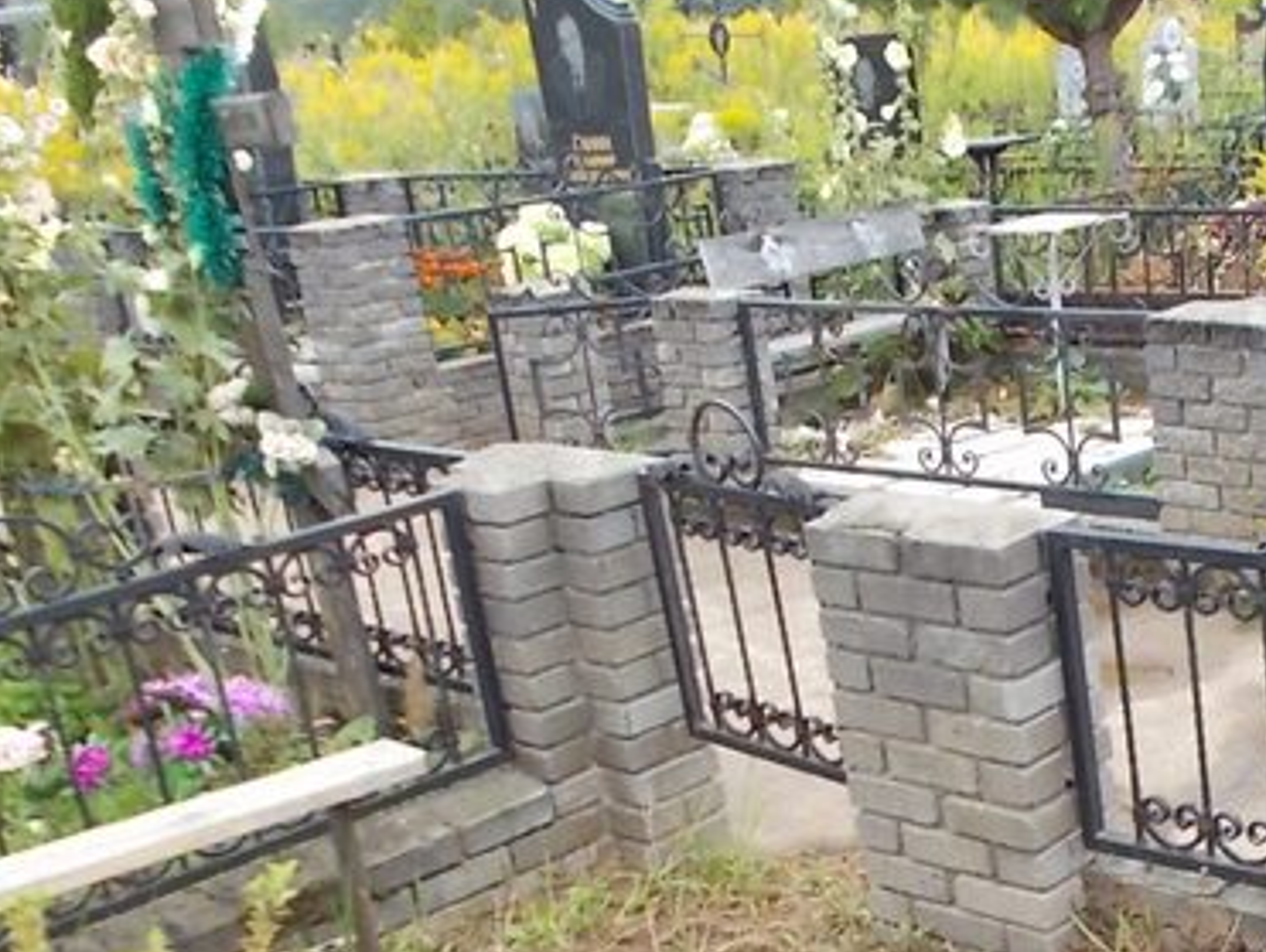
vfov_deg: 25.5
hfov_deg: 32.9
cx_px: 1089
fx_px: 2050
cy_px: 809
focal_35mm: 56
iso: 80
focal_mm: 4.6
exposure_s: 1/125
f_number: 3.2
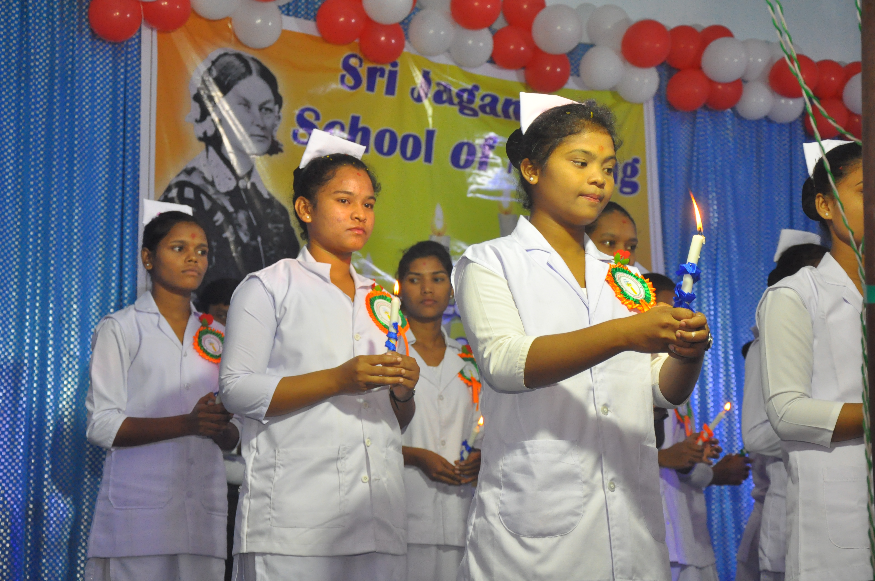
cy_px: 290
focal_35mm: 72
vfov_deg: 18.9
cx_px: 438
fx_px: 1748
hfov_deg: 28.1
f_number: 4.8
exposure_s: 1/160
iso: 1000
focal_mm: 48
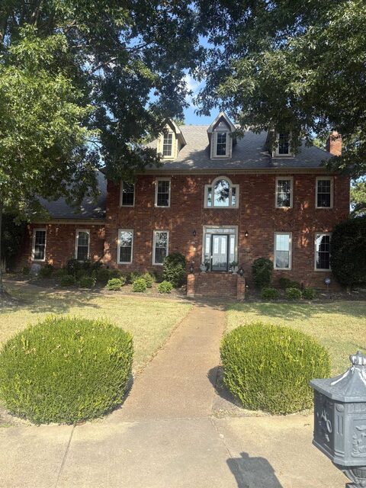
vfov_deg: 67.3
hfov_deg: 53.1
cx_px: 183
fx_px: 367
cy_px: 244
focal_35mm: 26
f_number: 1.6
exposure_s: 1/1239
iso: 50
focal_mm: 5.96
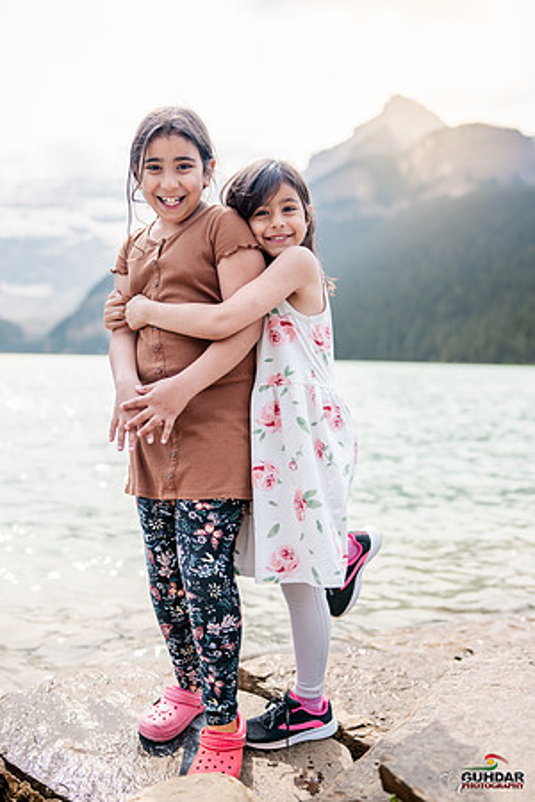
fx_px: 780
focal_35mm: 35
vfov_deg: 54.4
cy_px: 401
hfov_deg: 37.9
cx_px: 268
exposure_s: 1/4000
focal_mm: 35
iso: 200
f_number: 2
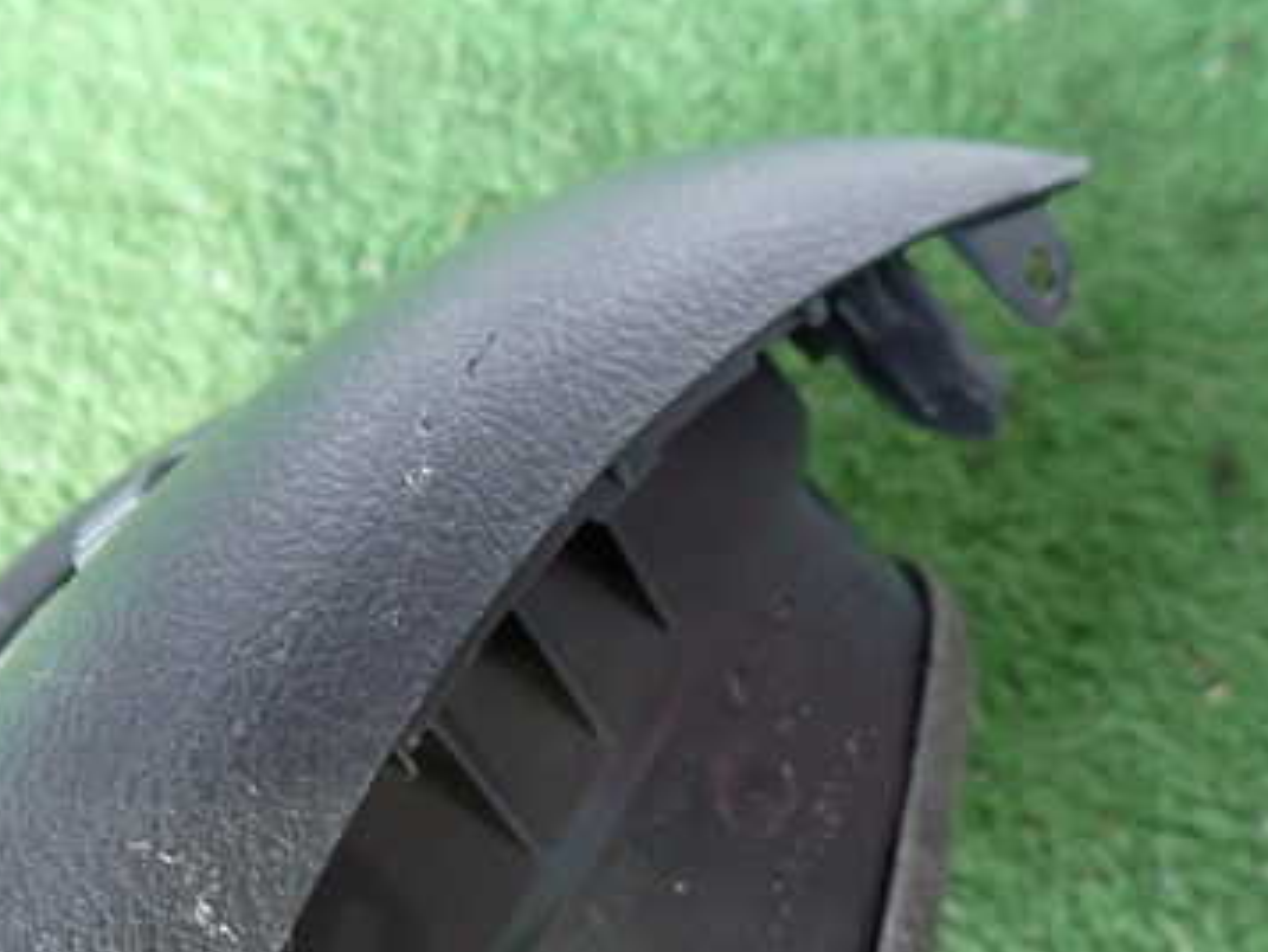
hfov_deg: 43.4
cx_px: 327
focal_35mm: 42
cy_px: 728
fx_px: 1539
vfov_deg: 33.6
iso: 500
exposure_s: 1/30
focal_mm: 4.5
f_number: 2
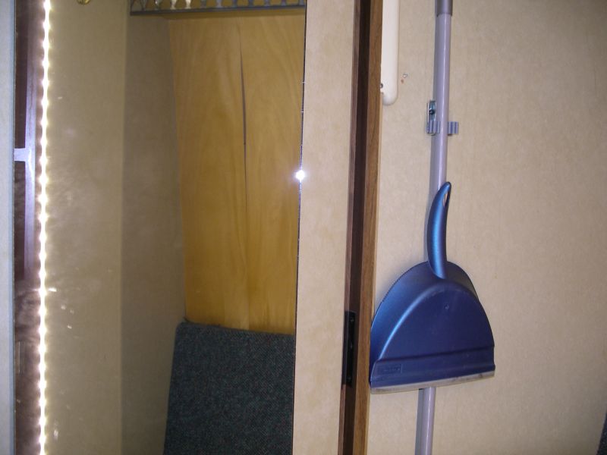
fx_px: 649
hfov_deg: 50.1
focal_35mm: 37
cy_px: 228
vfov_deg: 38.7
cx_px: 304
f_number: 2.8
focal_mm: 7.8
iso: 200
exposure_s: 1/40
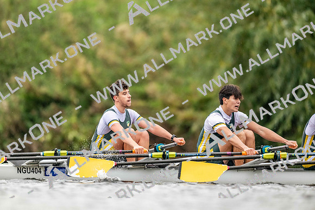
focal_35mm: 600
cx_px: 158
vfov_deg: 2.3
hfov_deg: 3.4
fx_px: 5251
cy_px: 105
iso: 4000
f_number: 4
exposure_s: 1/2500
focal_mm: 600
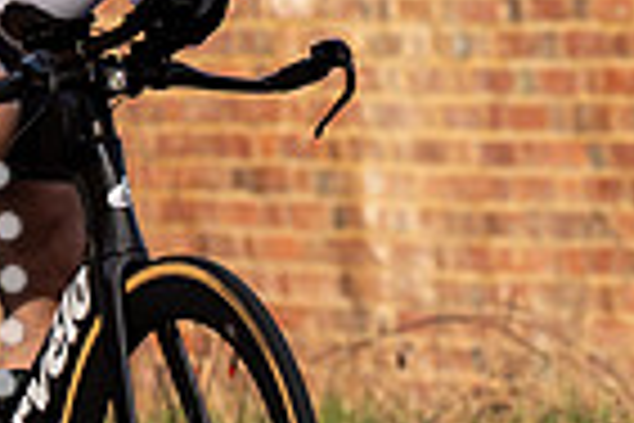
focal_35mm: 887
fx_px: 15620
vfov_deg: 1.5
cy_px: -129
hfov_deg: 2.3
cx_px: 112
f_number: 4
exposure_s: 1/800
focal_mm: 136
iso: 100
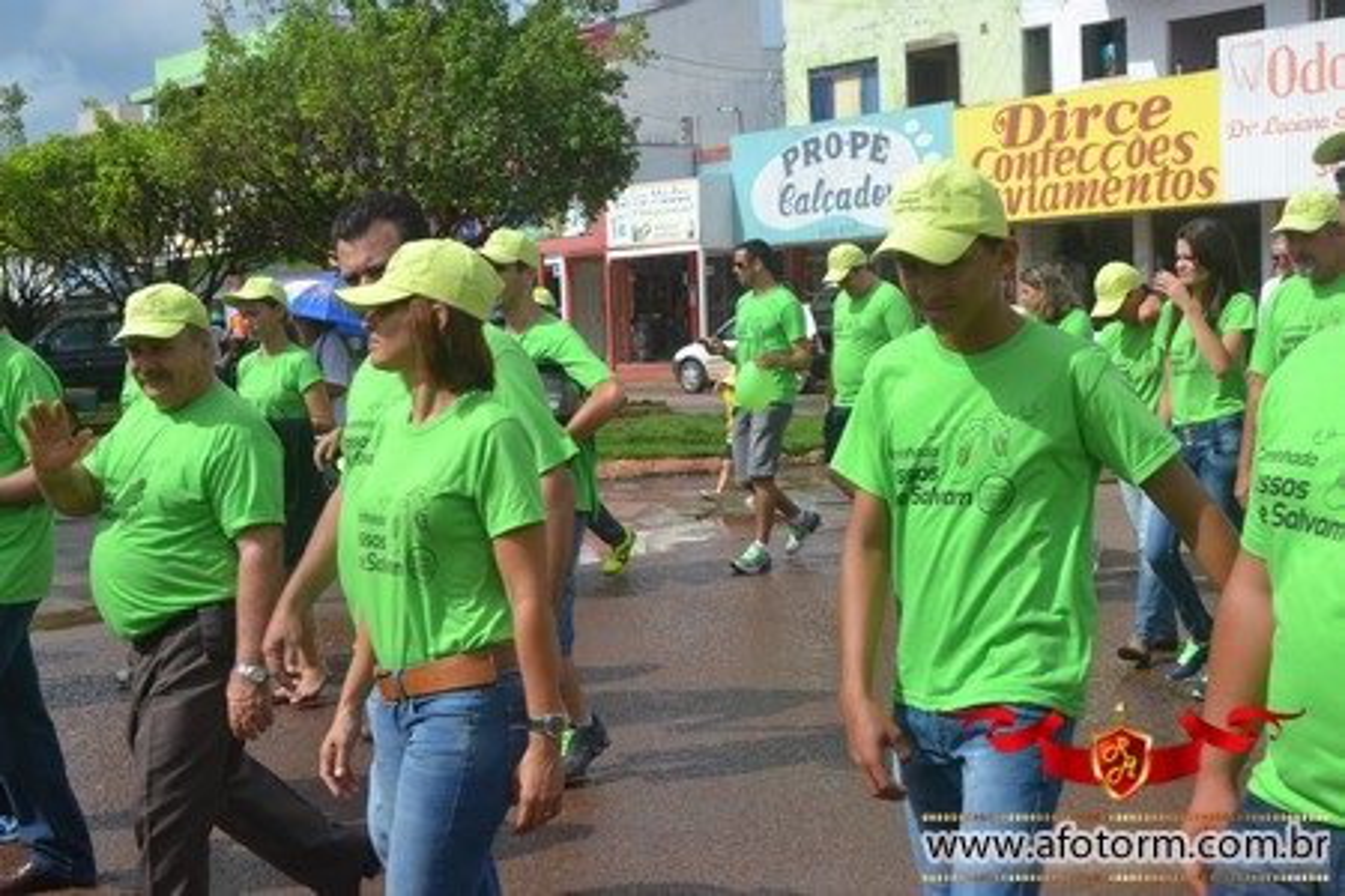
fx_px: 1793
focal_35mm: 48
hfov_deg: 41.1
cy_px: 448
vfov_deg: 28.1
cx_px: 672
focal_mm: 32
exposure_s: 1/320
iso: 100
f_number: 9
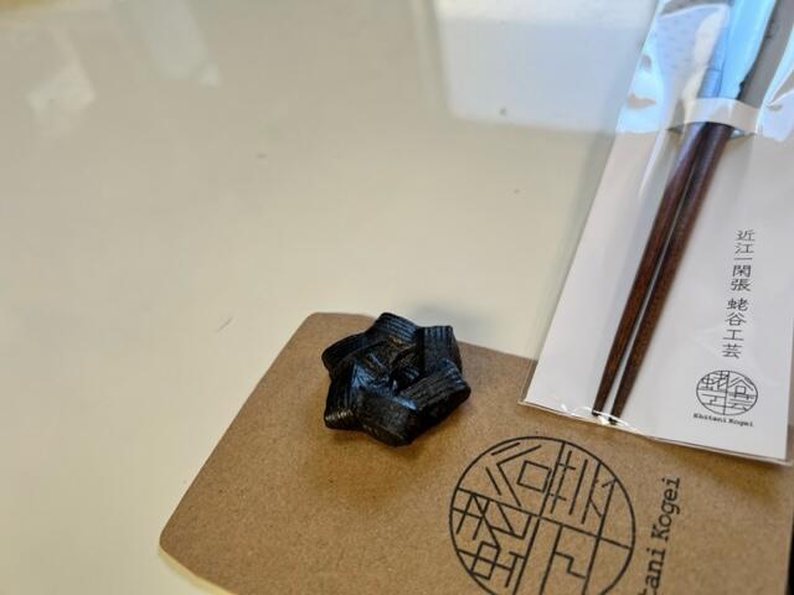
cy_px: 298
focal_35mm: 26
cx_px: 397
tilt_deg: -48.2
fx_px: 596
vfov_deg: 53.1
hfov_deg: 67.3
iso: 40
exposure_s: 1/178
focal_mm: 5.7
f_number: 1.5
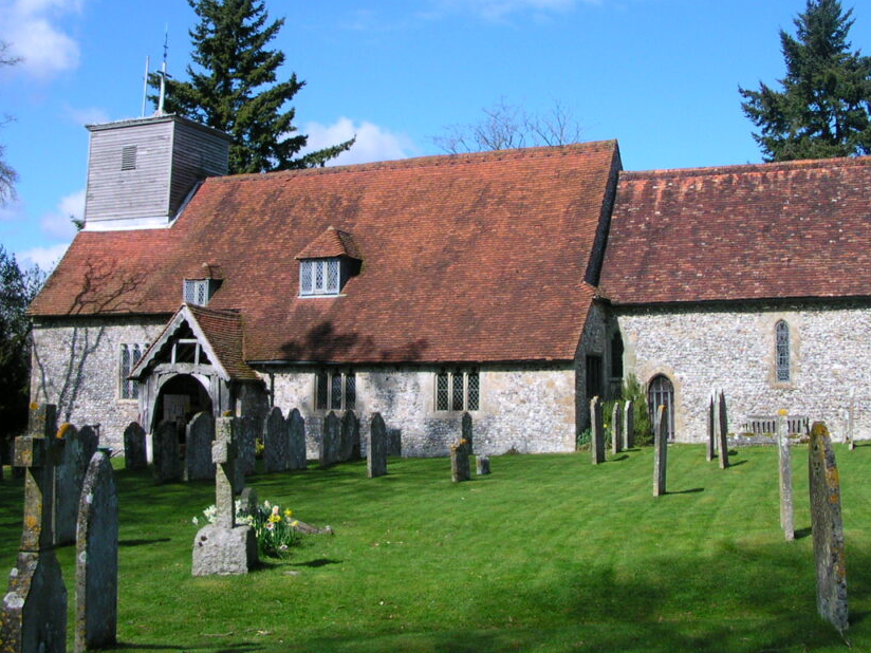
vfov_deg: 31.4
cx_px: 509
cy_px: 267
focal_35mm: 46
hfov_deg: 41.1
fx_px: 1157
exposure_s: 1/1050
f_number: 4.5
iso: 100
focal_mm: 5.6
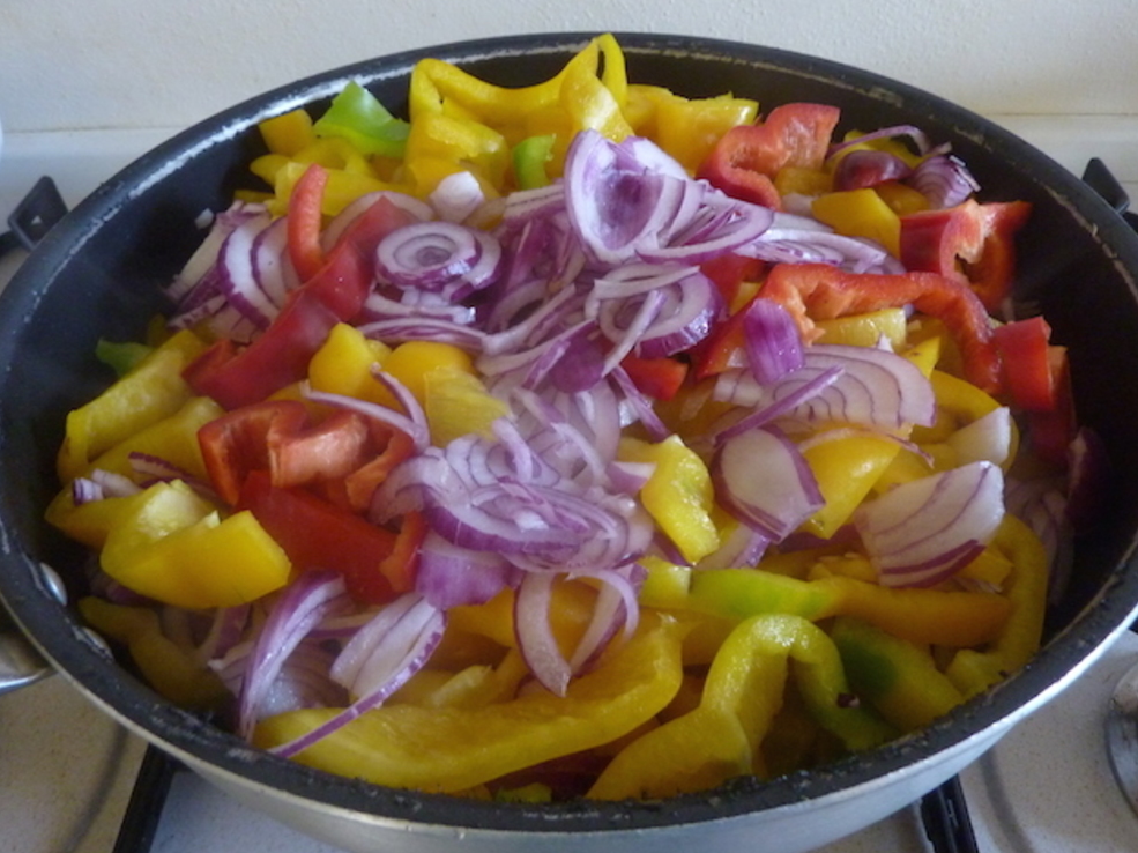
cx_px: 559
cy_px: 425
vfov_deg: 53.0
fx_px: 854
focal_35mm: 26
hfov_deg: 67.3
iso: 400
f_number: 3.3
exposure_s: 1/8
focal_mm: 4.1
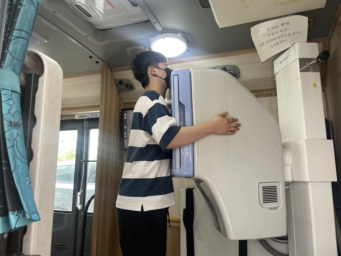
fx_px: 256
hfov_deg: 67.3
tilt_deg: +7.5
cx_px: 170
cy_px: 128
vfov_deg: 53.1
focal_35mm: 26
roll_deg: +0.7
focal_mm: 4.2
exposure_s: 1/60
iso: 80
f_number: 1.6
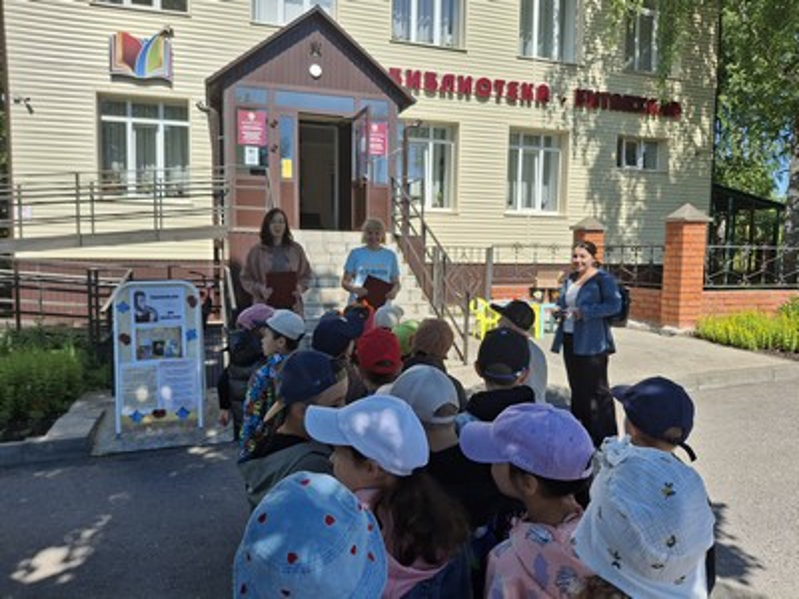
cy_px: 300
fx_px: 577
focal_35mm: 25
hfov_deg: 69.4
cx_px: 400
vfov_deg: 54.9
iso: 32
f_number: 1.8
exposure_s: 1/1279
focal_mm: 4.69
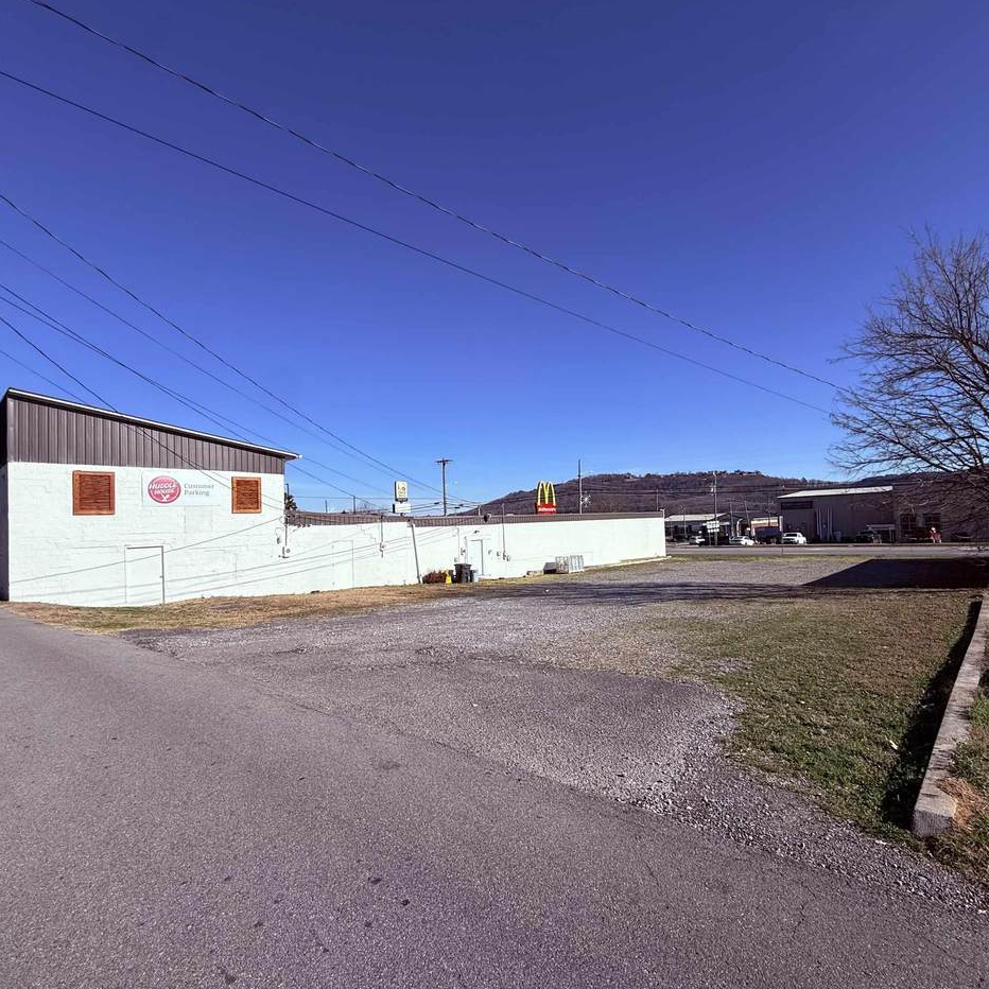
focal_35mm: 17
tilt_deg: +2.0
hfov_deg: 83.7
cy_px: 504
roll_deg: +1.6
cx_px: 542
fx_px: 550
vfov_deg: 84.0
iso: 50
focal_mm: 2.22
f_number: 2.2
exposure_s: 1/3663
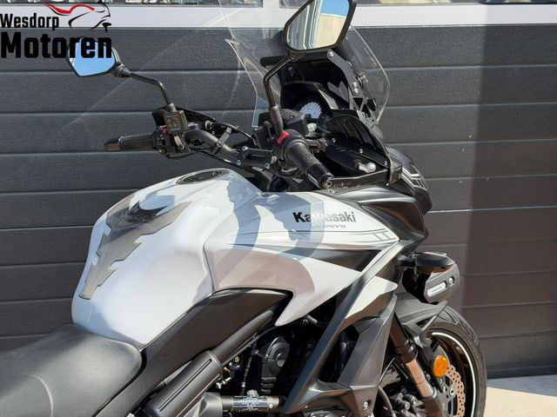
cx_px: 278
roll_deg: +0.4
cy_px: 208
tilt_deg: -18.1
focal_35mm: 48
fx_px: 772
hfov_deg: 39.7
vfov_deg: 30.3
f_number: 1.78
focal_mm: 6.76
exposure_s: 1/4329
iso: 100
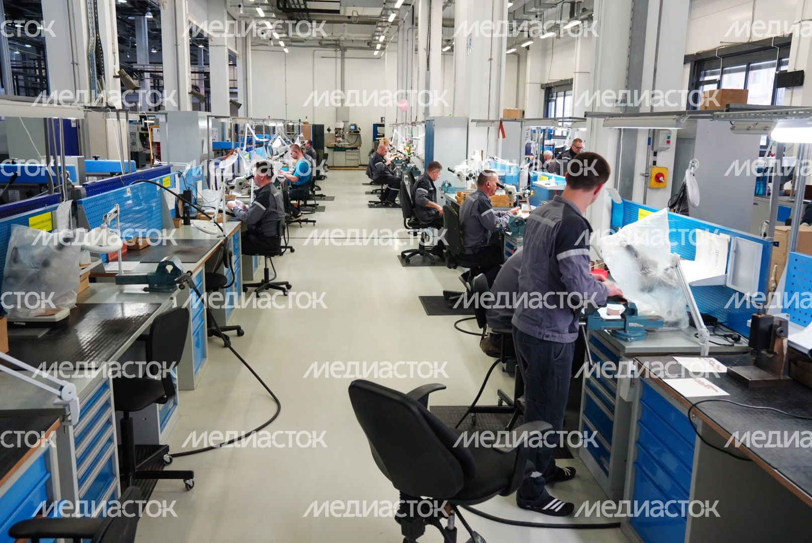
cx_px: 406
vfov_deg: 43.7
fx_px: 677
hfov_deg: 61.9
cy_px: 272
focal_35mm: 30
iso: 3200
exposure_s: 1/250
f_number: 5
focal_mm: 30
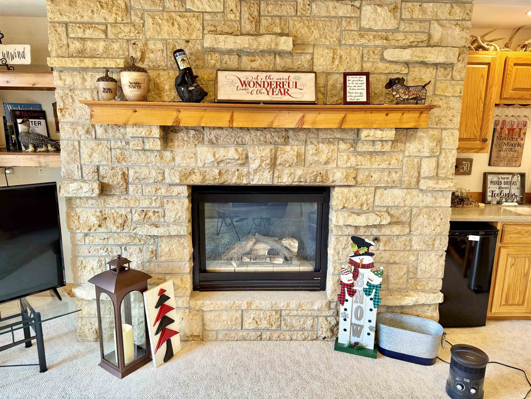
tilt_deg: -11.4
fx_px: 368
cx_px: 266
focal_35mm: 24
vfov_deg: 56.8
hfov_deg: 71.6
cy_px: 200
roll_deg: -0.5
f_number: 1.78
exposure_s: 1/60
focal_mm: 6.76
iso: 160
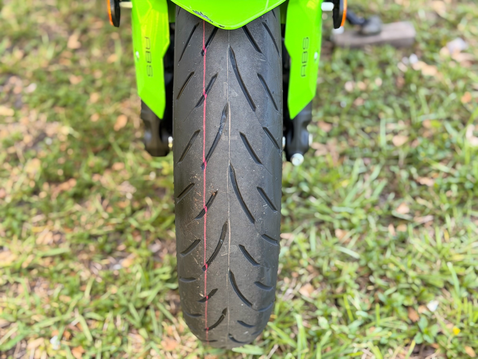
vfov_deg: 30.3
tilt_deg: -43.2
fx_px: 663
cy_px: 180
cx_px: 239
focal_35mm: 48
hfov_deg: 39.7
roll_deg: +5.8
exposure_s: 1/178
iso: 64
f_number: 1.78
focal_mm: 6.76
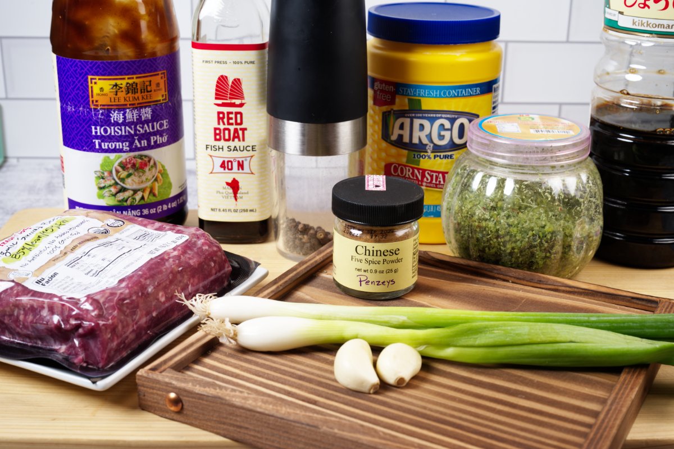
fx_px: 992
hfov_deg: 37.5
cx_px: 337
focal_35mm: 53
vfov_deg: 25.5
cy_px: 224
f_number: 11
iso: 100
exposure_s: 1/10
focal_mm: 53
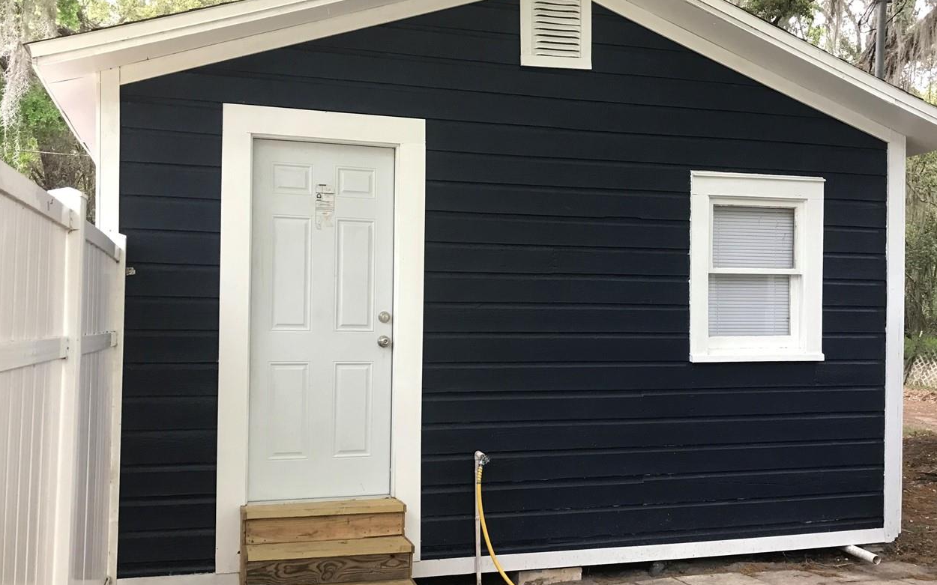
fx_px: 970
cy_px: 323
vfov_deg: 33.5
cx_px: 524
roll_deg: -0.1
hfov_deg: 51.4
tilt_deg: -0.4
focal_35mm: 38
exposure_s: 1/24
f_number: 1.8
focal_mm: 3.99
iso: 32
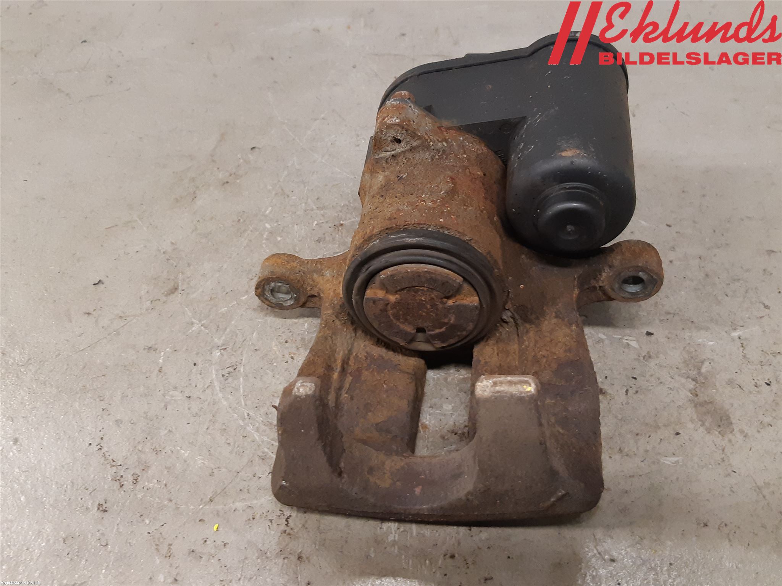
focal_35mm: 26
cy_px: 293
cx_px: 391
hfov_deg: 67.3
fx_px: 587
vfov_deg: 53.1
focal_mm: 3.93
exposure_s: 1/50
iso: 200
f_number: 1.7
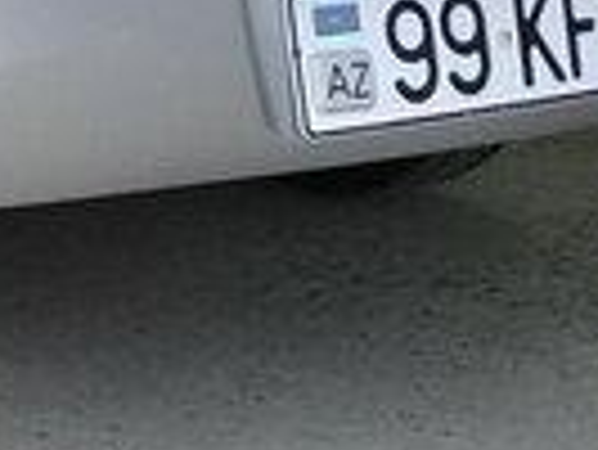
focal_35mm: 154
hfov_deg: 12.2
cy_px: -425
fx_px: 2663
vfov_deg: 9.1
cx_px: -301
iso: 50
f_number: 2.2
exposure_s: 1/114
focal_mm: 3.3
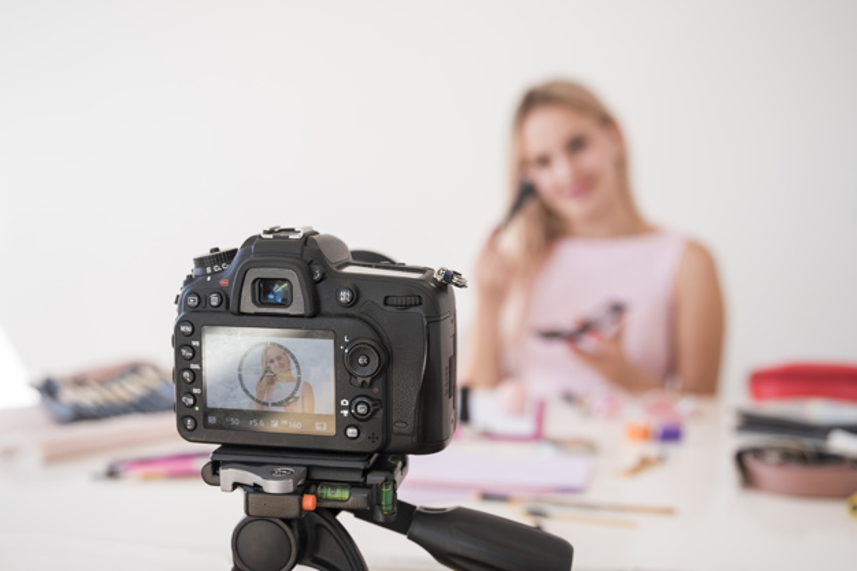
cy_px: 286
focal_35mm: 46
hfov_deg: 42.8
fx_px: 1095
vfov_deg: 29.2
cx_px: 428
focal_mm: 46
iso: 125
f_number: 3.5
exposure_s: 1/125
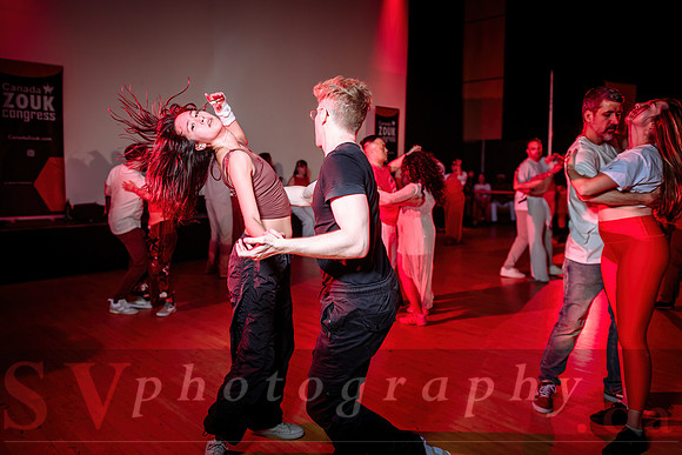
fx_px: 513
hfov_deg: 67.0
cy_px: 198
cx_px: 297
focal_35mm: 27
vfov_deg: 47.7
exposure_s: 1/80
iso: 800
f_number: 1.8
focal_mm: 24
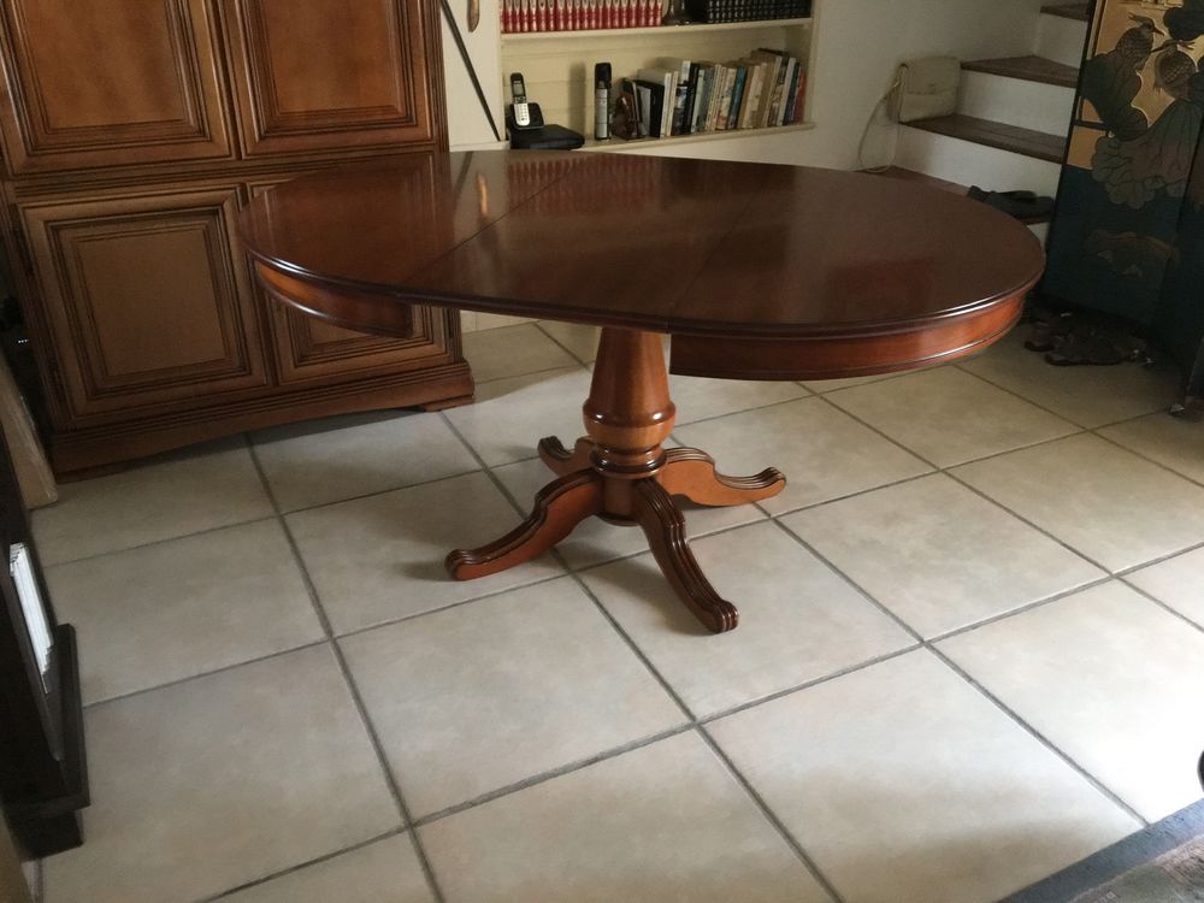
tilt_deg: -26.4
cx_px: 602
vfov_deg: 48.2
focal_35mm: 29
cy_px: 452
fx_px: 1009
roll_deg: -0.6
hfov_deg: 61.7
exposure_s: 1/17
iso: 250
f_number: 2.2
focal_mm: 4.15
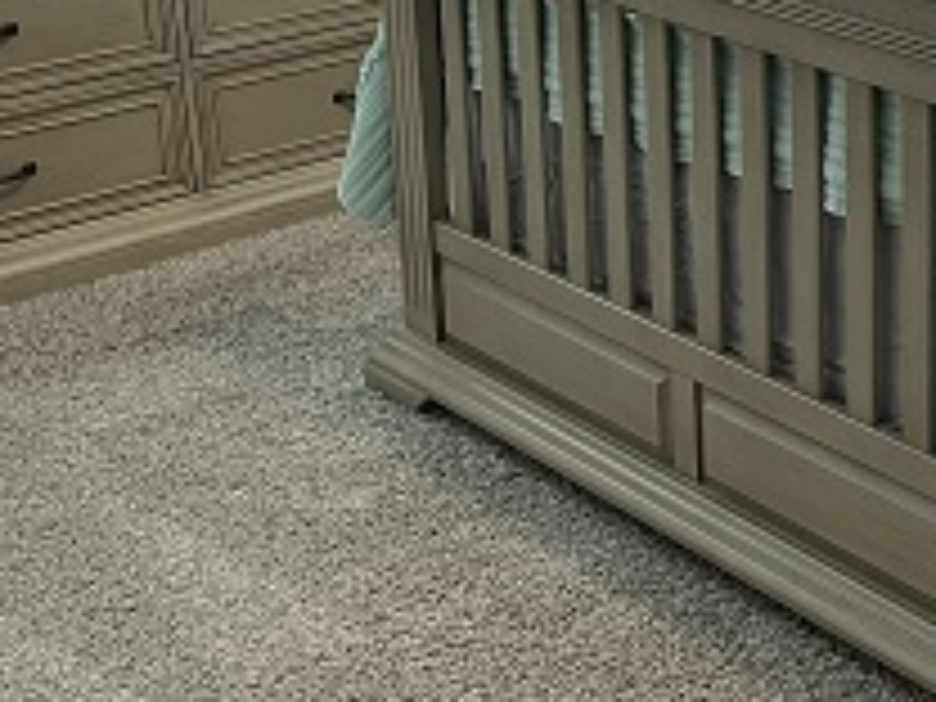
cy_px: -50
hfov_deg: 23.2
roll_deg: -0.6
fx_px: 2028
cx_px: 1197
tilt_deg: -13.0
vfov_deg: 18.9
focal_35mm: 75
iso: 125
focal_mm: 4.2
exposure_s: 1/60
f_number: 1.6
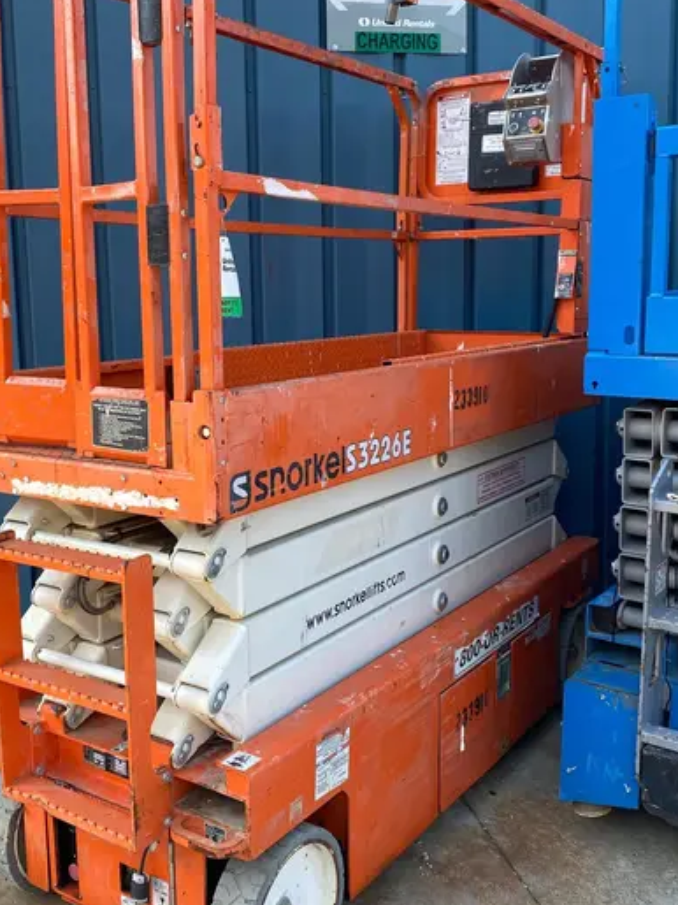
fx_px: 967
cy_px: 437
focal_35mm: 37
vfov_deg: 50.1
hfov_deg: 38.5
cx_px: 263
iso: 32
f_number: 1.8
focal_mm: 4.25
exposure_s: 1/317
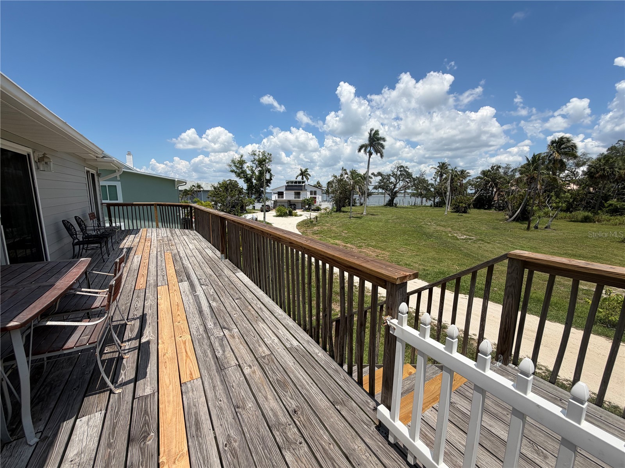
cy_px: 234
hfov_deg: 102.1
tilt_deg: -9.2
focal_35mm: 14
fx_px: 253
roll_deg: -0.4
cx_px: 312
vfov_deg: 85.7
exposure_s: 1/1167
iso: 20
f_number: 2.2
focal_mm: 2.22
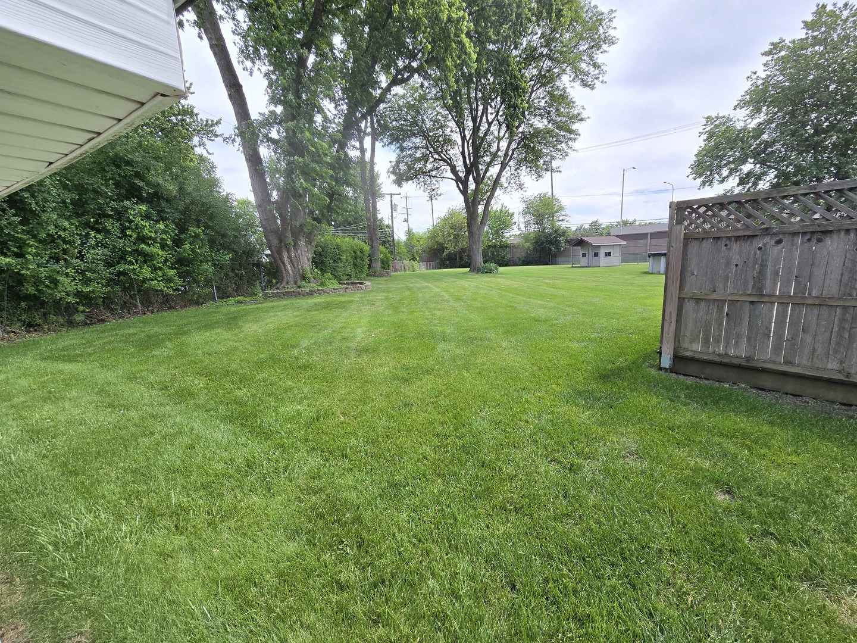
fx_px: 322
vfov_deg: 89.9
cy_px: 322
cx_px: 428
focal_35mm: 13
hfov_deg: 106.2
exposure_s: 1/650
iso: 50
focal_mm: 2.2
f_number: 2.2
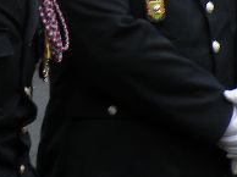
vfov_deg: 4.3
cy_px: -6
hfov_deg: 5.7
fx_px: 2373
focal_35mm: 347
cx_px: 53
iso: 100
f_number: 4
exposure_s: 1/125
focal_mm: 14.9
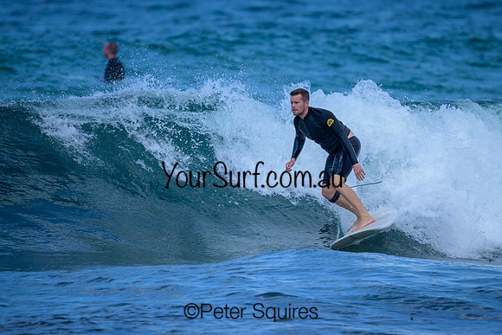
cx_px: 279
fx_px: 12404
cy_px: 186
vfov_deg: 1.5
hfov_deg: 2.3
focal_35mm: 889
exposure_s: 1/2000
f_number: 6.3
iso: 450
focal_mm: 800
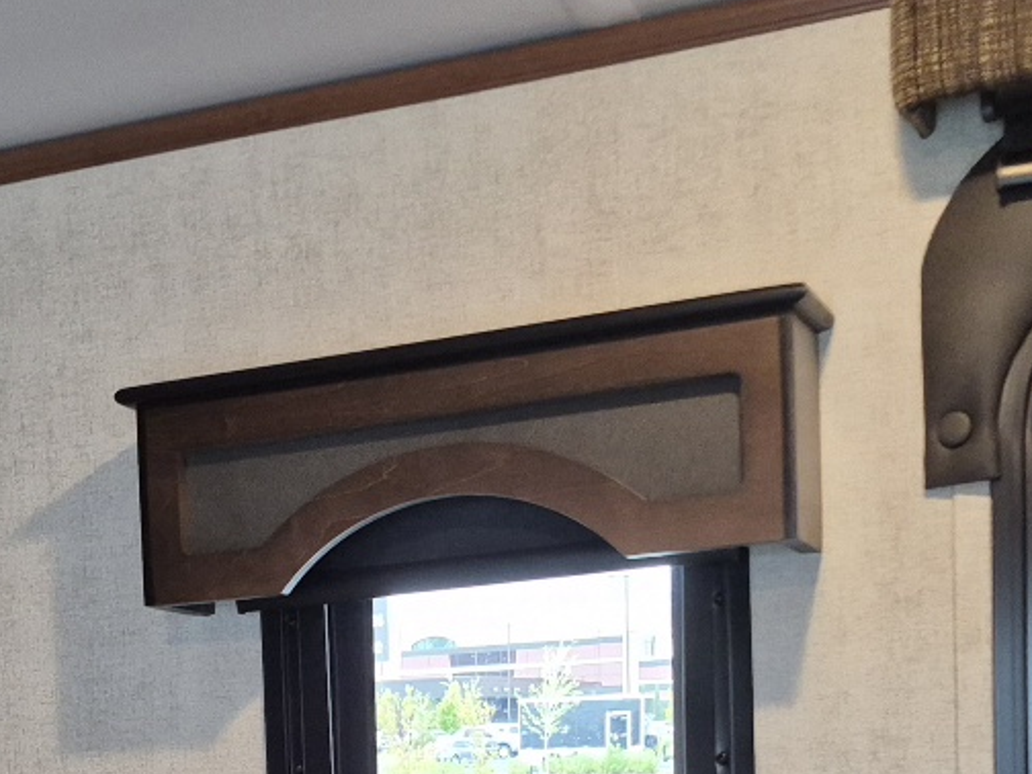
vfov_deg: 18.9
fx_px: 2176
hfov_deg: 25.7
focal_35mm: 73
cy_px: 966
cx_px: 76
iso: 800
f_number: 1.8
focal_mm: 5.4
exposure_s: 1/120
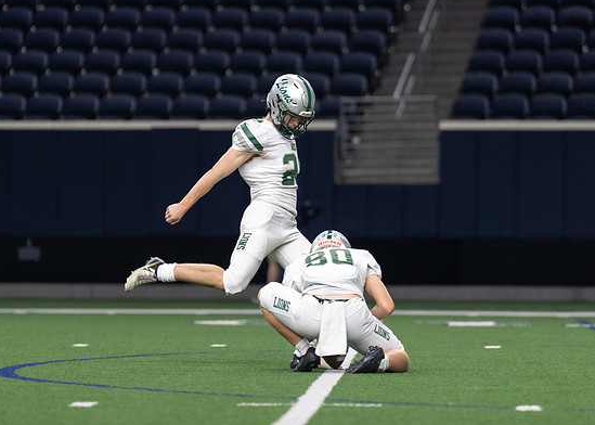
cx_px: 290
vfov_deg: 4.8
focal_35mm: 300
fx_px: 5069
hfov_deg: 6.7
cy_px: 155
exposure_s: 1/1000
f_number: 2.8
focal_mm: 200
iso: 1600
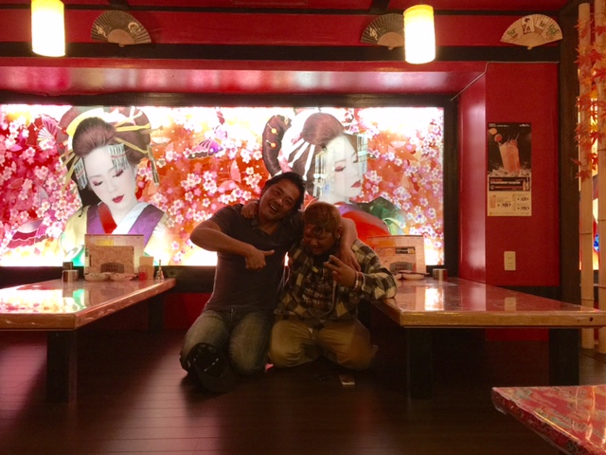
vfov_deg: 48.2
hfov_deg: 61.7
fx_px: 508
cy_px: 228
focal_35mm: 29
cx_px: 303
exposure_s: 1/15
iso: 64
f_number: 2.2
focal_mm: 4.15
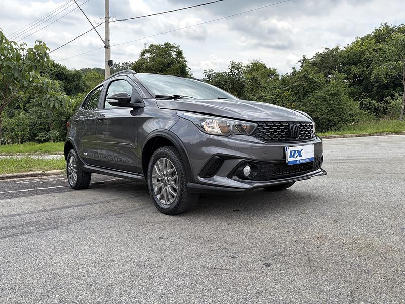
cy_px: 152
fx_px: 304
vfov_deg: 53.1
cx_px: 202
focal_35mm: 26
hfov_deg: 67.3
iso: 64
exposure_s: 1/1751
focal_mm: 5.96
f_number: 1.6
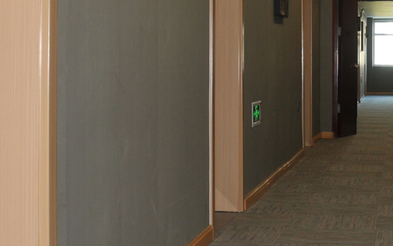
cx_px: 284
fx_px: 910
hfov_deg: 24.2
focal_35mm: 85
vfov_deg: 15.2
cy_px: 19
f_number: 3.5
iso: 200
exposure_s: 1/60
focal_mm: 18
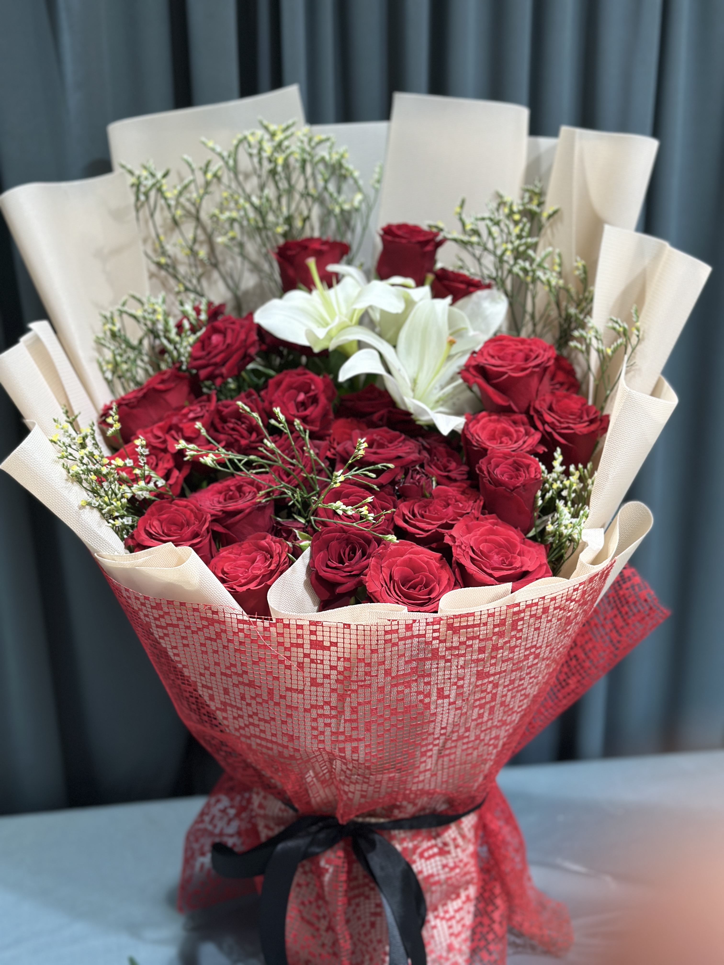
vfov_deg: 39.7
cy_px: 482
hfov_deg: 30.3
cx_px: 362
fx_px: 1339
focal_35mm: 48
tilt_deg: -17.7
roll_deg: +0.2
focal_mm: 6.86
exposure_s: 1/153
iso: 64
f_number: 1.78
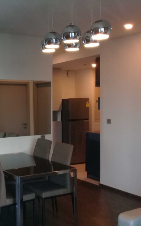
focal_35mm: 44
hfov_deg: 27.5
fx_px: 270
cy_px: 113
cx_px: -1
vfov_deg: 45.3
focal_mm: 3.3
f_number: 2.2
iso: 100
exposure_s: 1/33
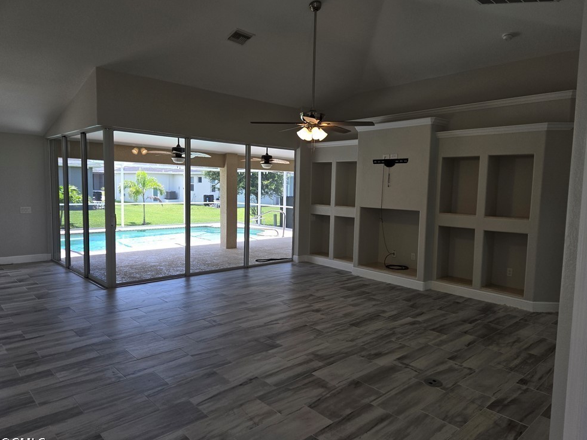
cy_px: 224
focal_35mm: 24
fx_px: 407
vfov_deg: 56.8
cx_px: 296
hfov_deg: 71.6
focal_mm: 5.4
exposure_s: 1/120
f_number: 1.8
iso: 32
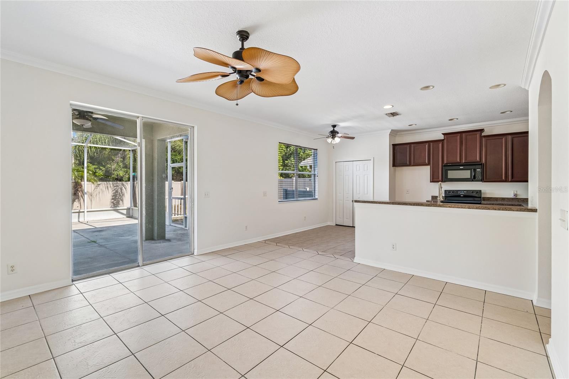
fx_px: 237
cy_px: 190
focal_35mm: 15
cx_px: 284
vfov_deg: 77.3
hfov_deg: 100.4
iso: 100
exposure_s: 1/15
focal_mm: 10
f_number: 7.1
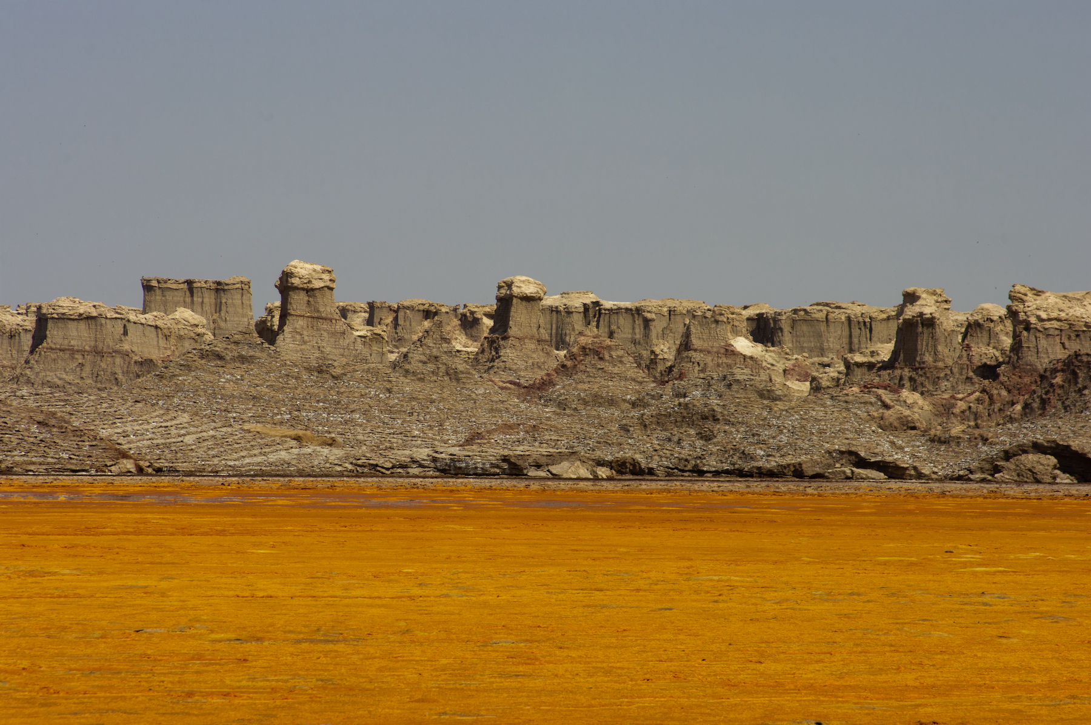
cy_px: 362
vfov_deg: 8.9
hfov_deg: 13.3
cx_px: 546
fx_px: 4677
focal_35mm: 154
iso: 100
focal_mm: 103
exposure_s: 1/200
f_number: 13
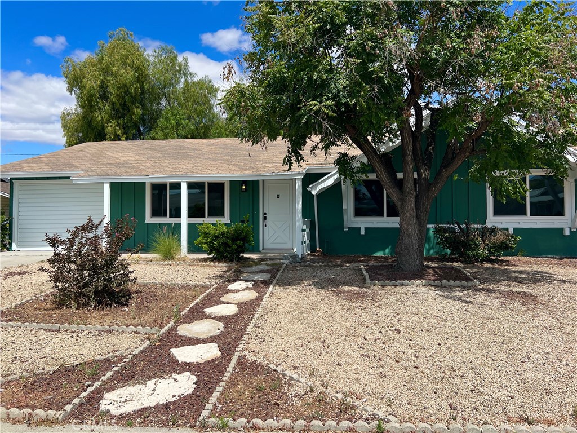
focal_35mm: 26
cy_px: 216
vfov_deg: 53.1
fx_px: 433
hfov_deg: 67.3
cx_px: 288
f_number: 1.5
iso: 50
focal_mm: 5.7
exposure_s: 1/5076
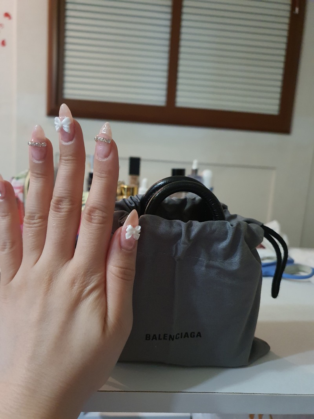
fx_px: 315
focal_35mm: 26
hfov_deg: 53.1
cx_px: 157
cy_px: 210
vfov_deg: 67.3
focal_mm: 4.3
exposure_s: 1/24
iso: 640
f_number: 1.5
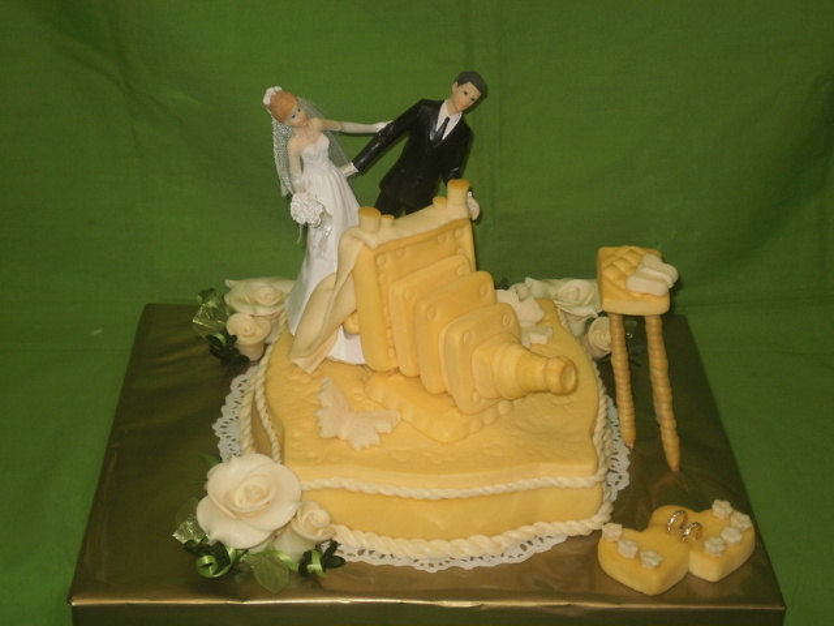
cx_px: 417
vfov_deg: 23.7
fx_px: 1494
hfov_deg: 31.2
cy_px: 313
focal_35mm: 62
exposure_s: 1/40
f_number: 4.2
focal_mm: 10.3
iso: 125
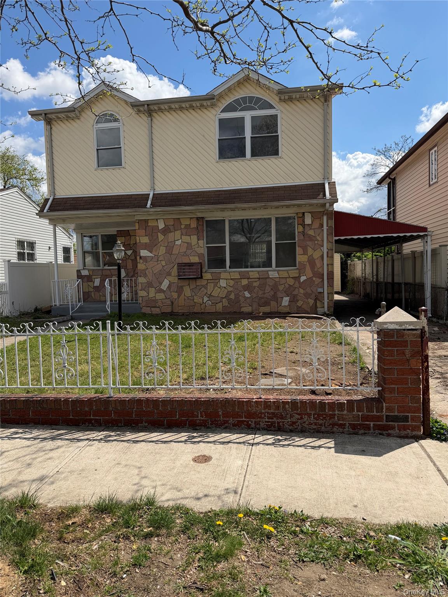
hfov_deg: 56.8
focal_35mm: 24
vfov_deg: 71.6
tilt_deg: -3.2
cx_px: 224
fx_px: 414
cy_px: 298
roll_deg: +2.0
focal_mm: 6.76
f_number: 1.78
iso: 80
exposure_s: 1/5714
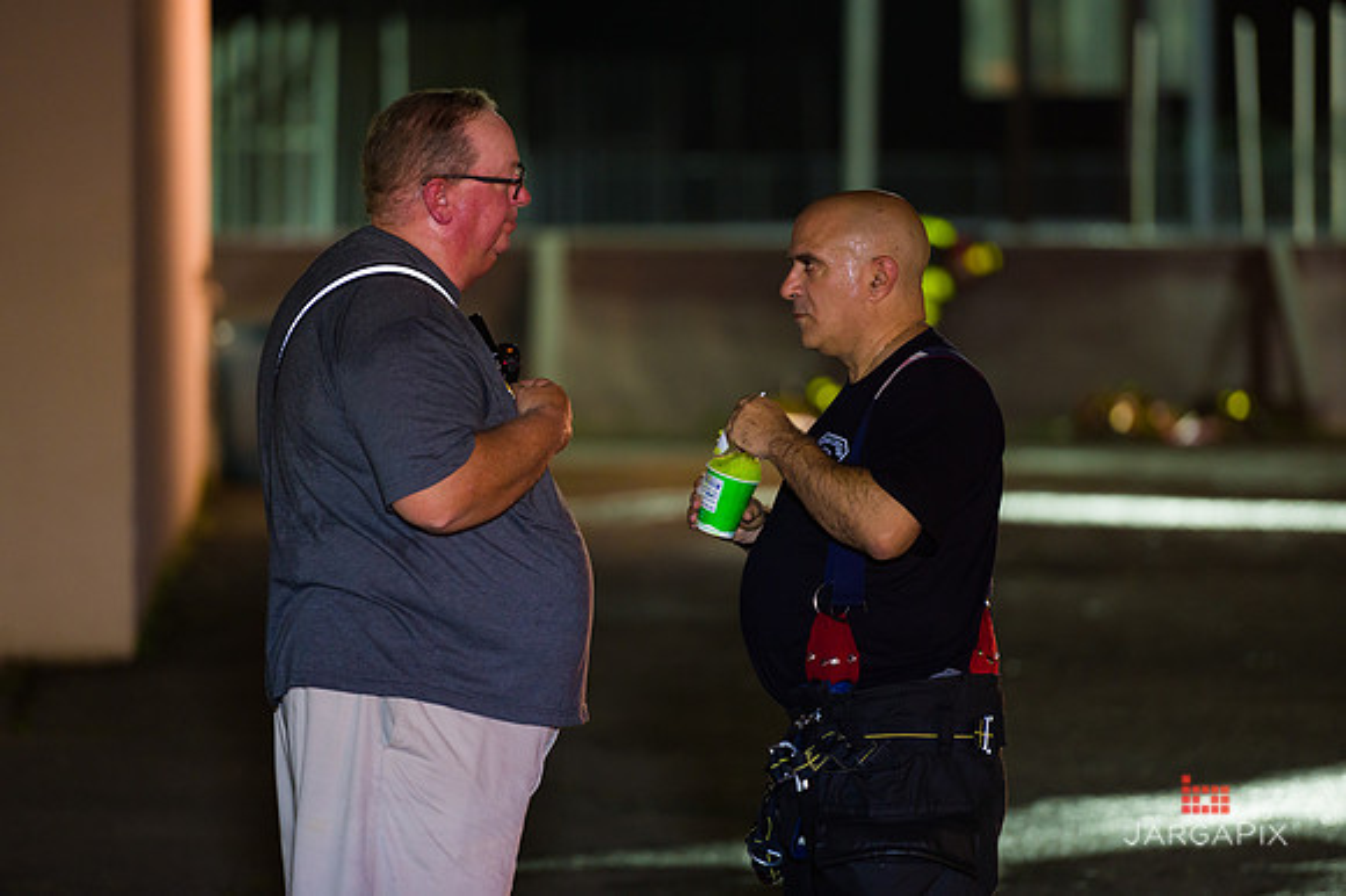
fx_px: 7473
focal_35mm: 200
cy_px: 448
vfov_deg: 6.9
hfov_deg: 10.3
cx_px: 673
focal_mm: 200
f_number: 3.2
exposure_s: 1/125
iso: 1600
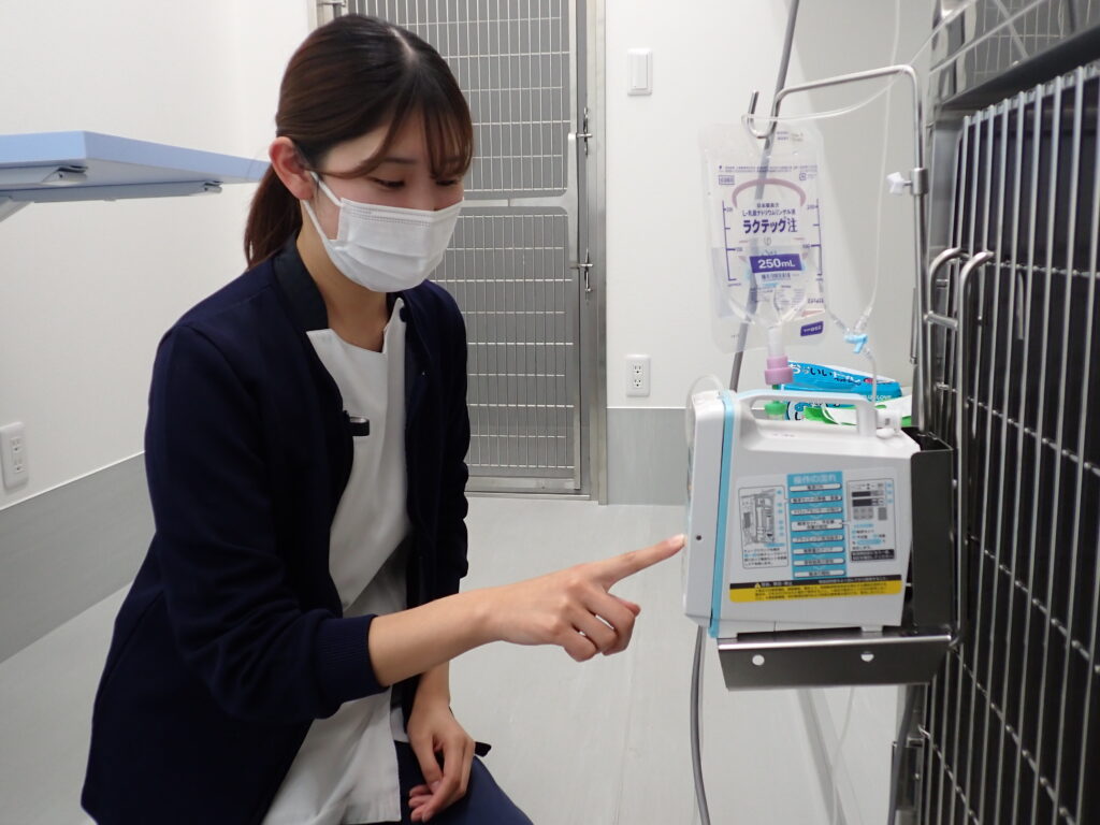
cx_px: 550
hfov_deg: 60.0
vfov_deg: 46.8
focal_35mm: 30
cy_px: 412
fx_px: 953
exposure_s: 1/80
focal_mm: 5.4
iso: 200
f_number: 2.3
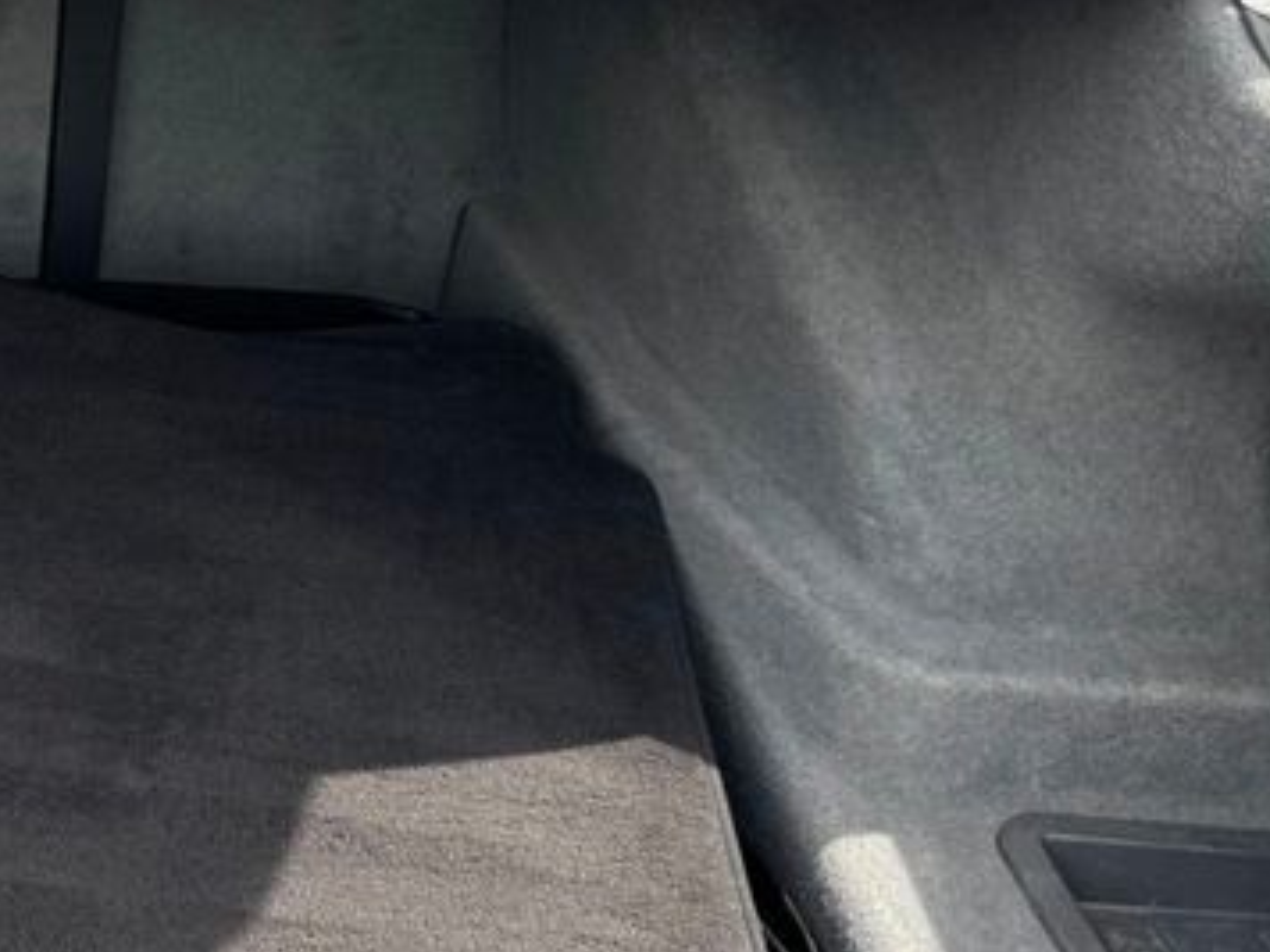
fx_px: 2531
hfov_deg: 26.6
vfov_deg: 21.0
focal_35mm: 69
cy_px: 164
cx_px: -14
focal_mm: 6.76
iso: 80
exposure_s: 1/658
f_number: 1.78
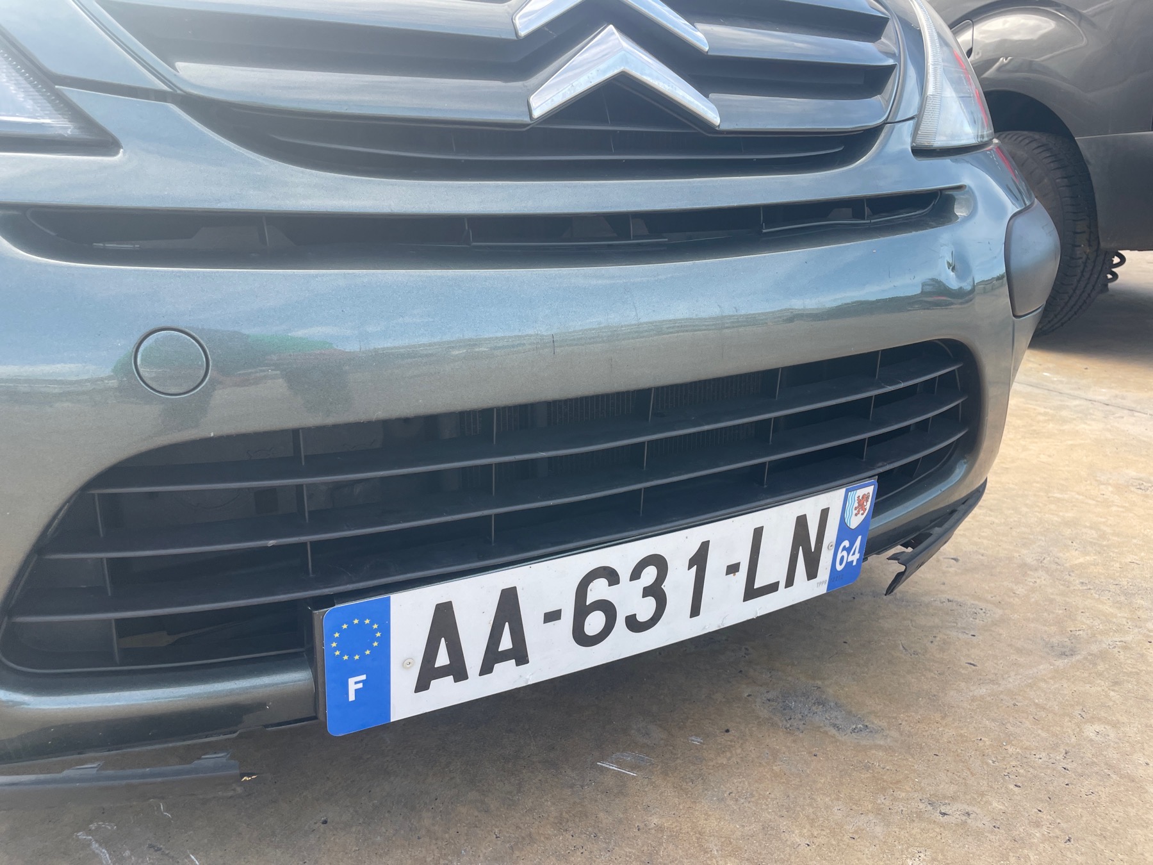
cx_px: 576
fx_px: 866
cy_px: 432
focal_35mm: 26
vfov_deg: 53.1
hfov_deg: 67.3
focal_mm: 4.2
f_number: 1.6
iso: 32
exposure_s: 1/389
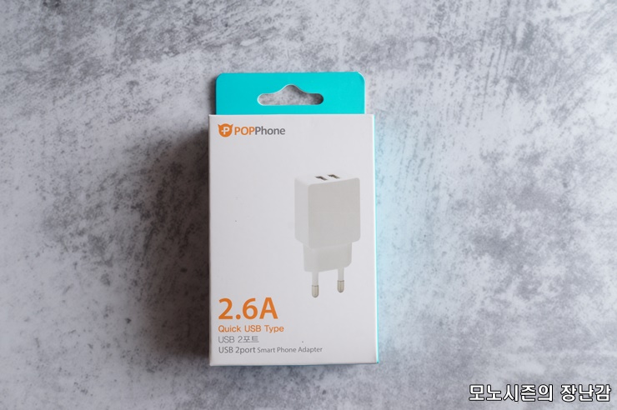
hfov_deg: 43.6
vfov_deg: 29.8
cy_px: 205
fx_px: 771
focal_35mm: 45
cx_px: 308
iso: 100
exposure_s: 1/60
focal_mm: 30
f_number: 11
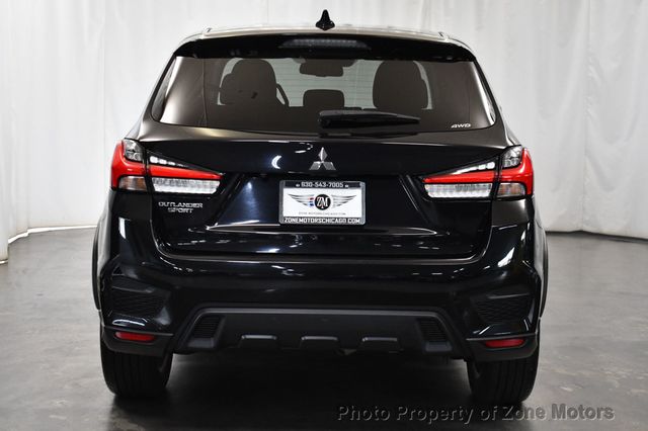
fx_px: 1025
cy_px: 216
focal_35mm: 57
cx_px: 324
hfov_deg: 35.1
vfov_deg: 23.8
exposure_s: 1/125
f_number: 4.8
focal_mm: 38
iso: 1800
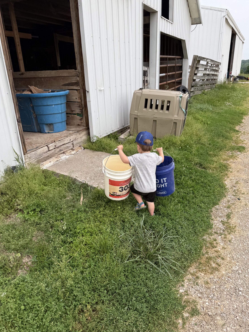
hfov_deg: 53.1
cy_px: 180
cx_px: 125
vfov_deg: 67.2
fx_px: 249
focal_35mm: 26
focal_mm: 6.76
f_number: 1.78
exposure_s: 1/403
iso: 80
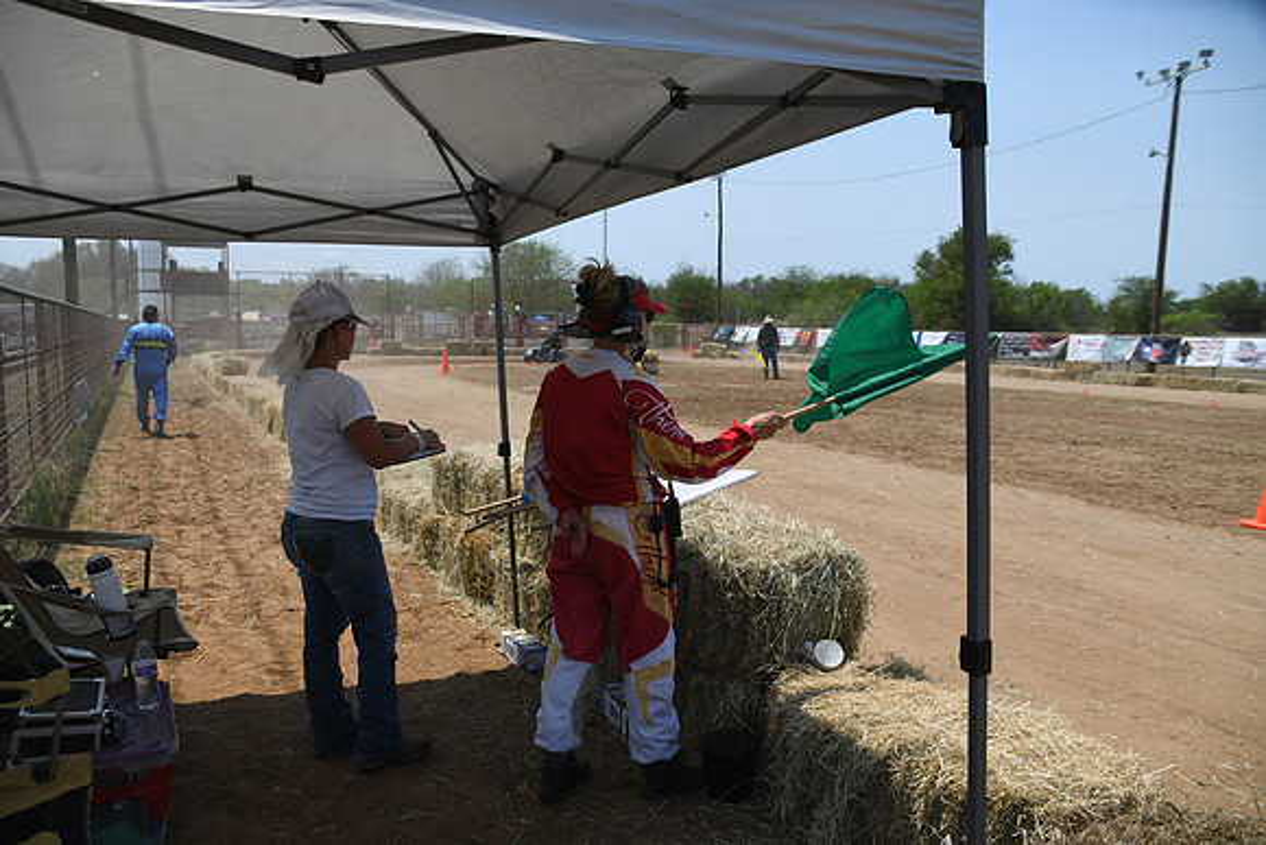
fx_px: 950
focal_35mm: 27
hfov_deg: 67.4
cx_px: 633
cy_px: 422
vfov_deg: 48.0
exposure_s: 1/1250
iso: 100
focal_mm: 18
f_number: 4.5
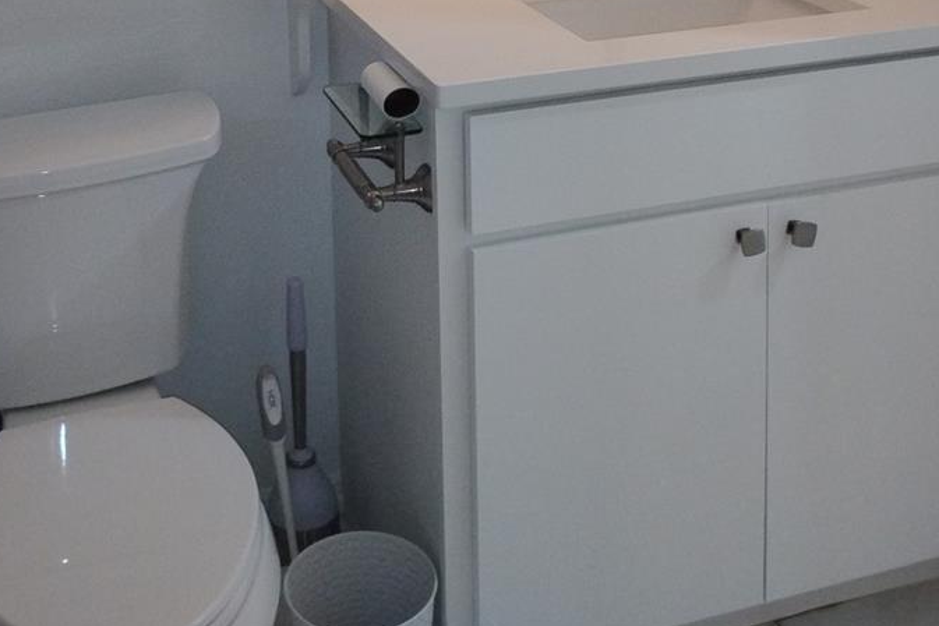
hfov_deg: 38.1
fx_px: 1357
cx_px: 387
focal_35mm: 52
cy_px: -159
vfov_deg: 23.4
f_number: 1.8
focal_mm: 4.26
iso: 569
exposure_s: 1/120
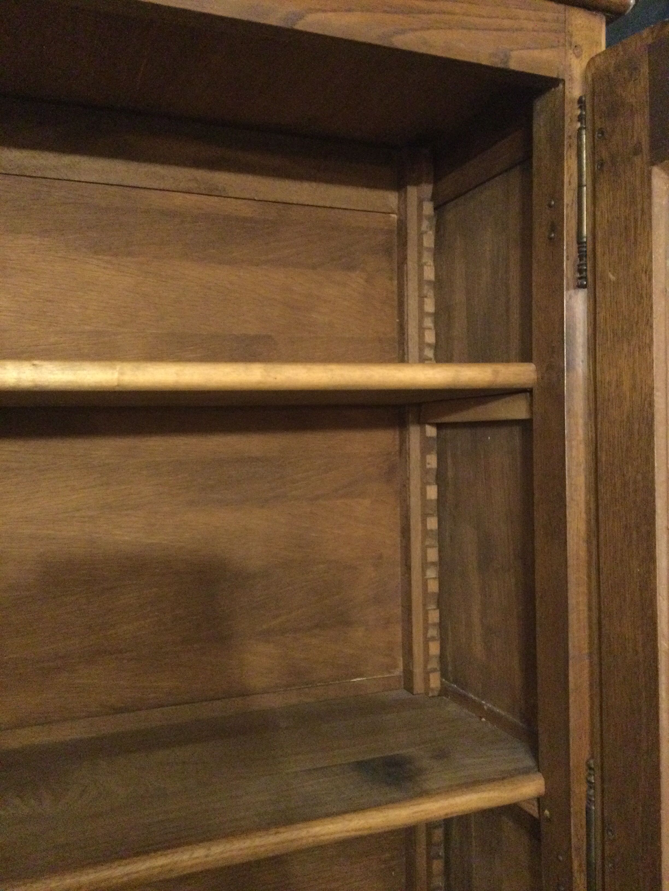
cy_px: 446
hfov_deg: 45.4
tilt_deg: +1.4
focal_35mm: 31
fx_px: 799
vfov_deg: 58.4
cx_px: 334
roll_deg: +1.4
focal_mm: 3.3
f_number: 2.4
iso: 800
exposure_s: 1/17
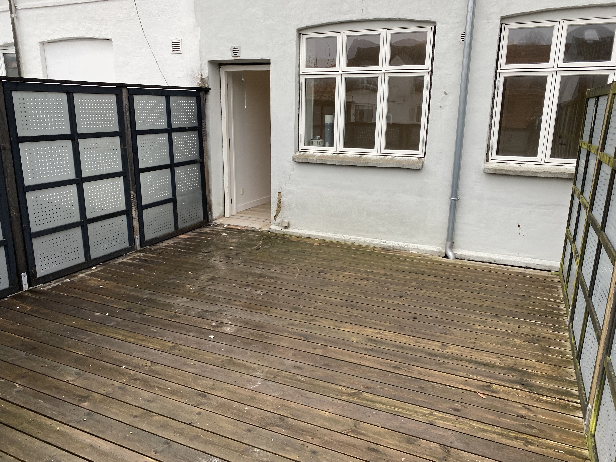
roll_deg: -0.9
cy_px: 231
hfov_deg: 67.3
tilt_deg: -15.2
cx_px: 308
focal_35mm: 26
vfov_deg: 53.1
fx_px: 463
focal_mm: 4.25
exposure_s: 1/122
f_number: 1.8
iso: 100
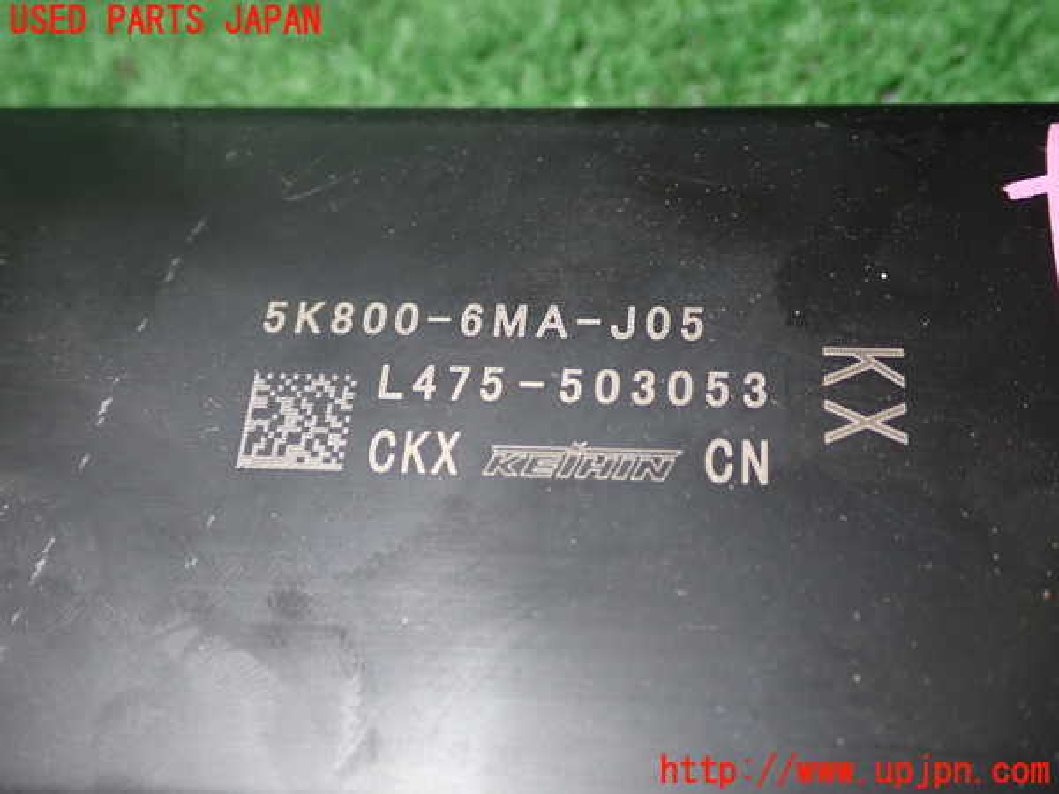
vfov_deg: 30.9
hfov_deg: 40.4
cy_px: 397
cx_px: 530
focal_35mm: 47
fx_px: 1438
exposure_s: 1/50
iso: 200
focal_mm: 8.4
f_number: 9
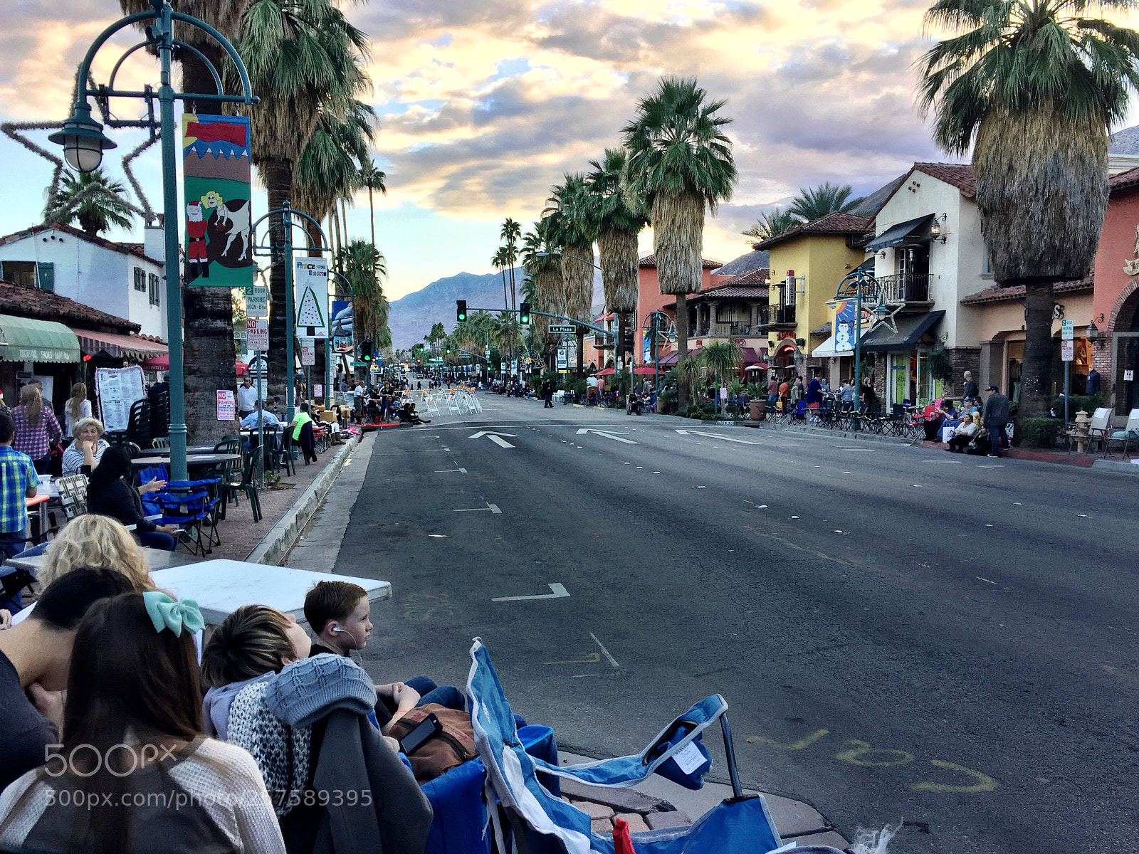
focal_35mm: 29
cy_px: 427
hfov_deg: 61.7
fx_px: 954
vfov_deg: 48.2
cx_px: 570
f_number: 2.2
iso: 32
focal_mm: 4.15
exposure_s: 1/197
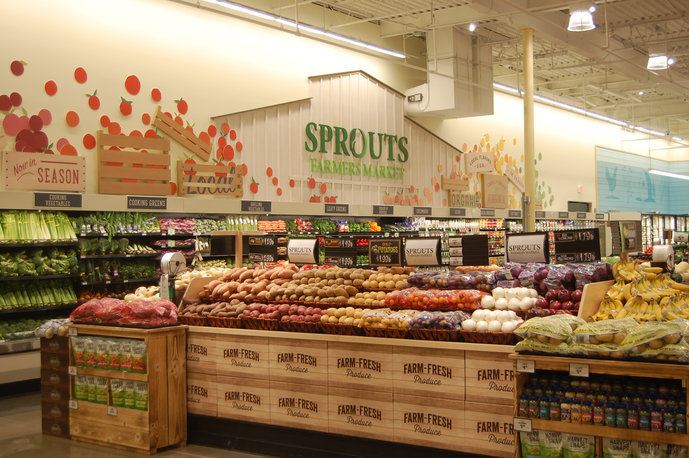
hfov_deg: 42.4
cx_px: 344
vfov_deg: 28.9
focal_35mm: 46
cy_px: 229
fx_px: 889
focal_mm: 31
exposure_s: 1/50
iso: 400
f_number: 4.5
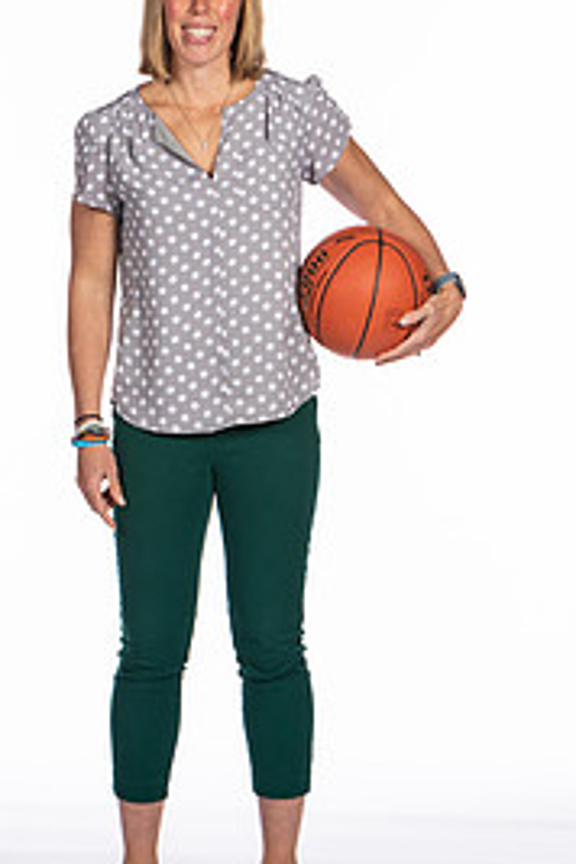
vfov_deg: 11.6
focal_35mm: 177
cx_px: 227
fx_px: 4248
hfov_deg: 7.8
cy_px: 269
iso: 100
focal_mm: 70
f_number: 5.6
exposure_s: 1/100
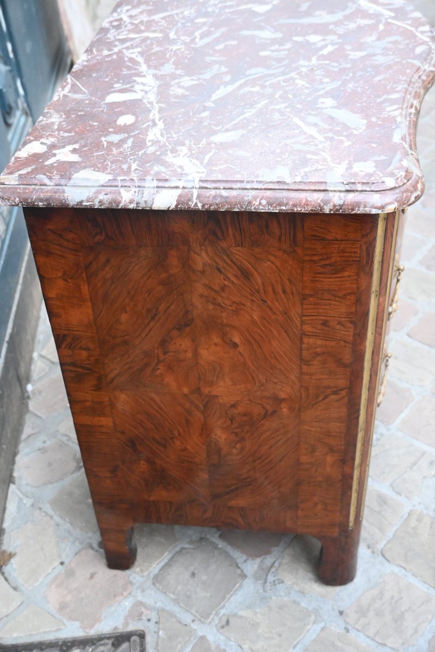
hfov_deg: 33.6
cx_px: 218
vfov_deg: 48.7
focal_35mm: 40
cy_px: 326
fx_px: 720
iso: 3200
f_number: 3.8
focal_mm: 26.5
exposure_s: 1/100
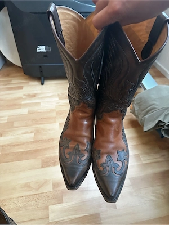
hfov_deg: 56.8
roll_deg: -1.2
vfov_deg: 71.6
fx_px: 156
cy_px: 112
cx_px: 84
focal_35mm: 24
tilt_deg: -40.7
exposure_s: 1/60
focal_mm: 6.86
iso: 640
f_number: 1.78
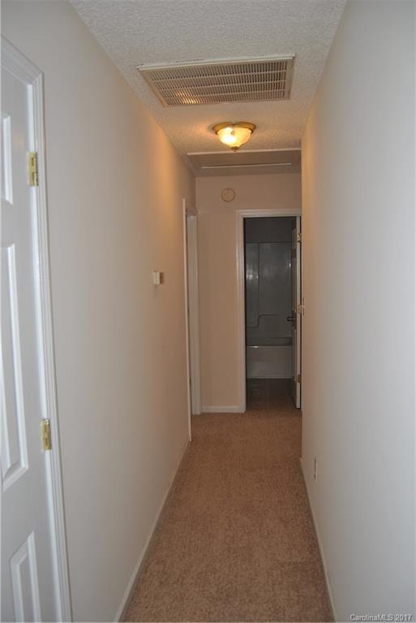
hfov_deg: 48.0
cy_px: 312
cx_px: 208
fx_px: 467
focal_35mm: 27
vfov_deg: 67.4
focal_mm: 18
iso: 200
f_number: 3.5
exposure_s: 1/60
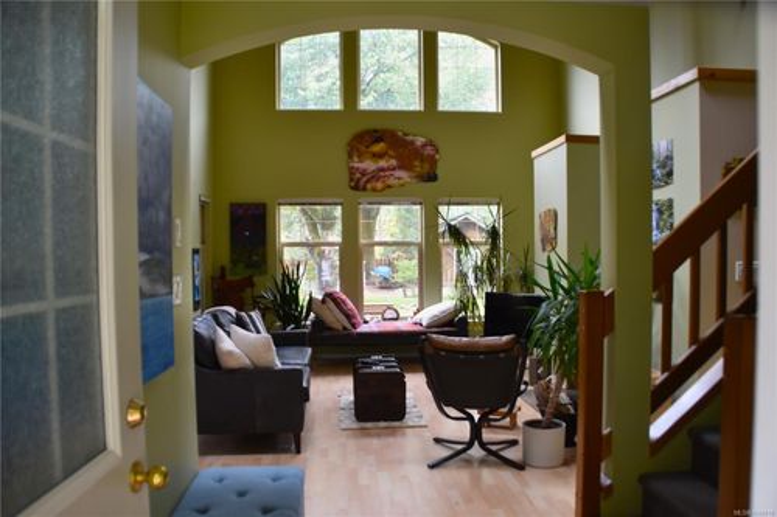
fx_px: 906
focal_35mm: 42
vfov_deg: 31.9
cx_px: 388
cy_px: 258
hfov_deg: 46.4
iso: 400
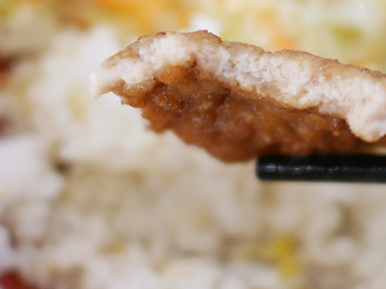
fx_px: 847
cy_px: 92
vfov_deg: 19.3
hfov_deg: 25.4
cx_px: 282
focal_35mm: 76
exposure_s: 1/60
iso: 250
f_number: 1.7
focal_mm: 15
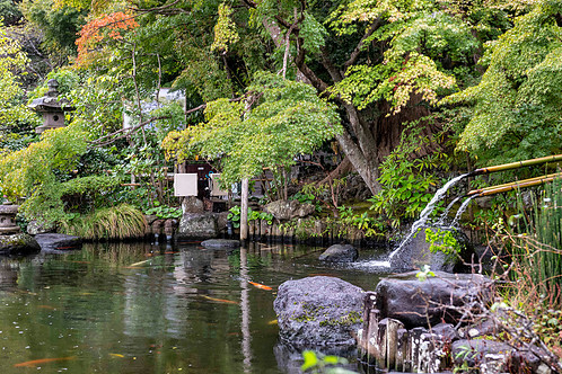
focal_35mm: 66
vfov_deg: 20.6
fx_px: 1030
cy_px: 220
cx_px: 319
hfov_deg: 30.5
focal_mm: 55
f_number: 4.5
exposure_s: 1/125
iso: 640
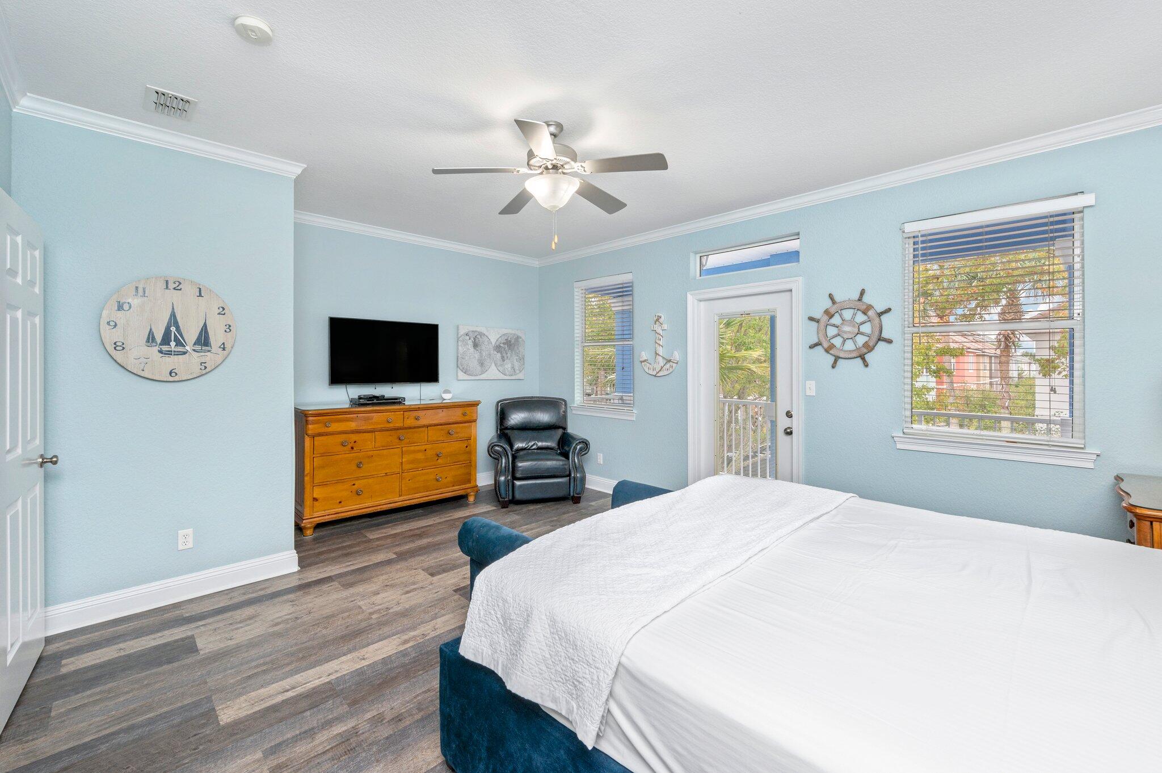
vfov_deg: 81.1
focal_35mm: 14
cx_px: 581
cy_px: 386
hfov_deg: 104.3
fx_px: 452
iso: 320
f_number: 9
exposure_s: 1/30
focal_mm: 14
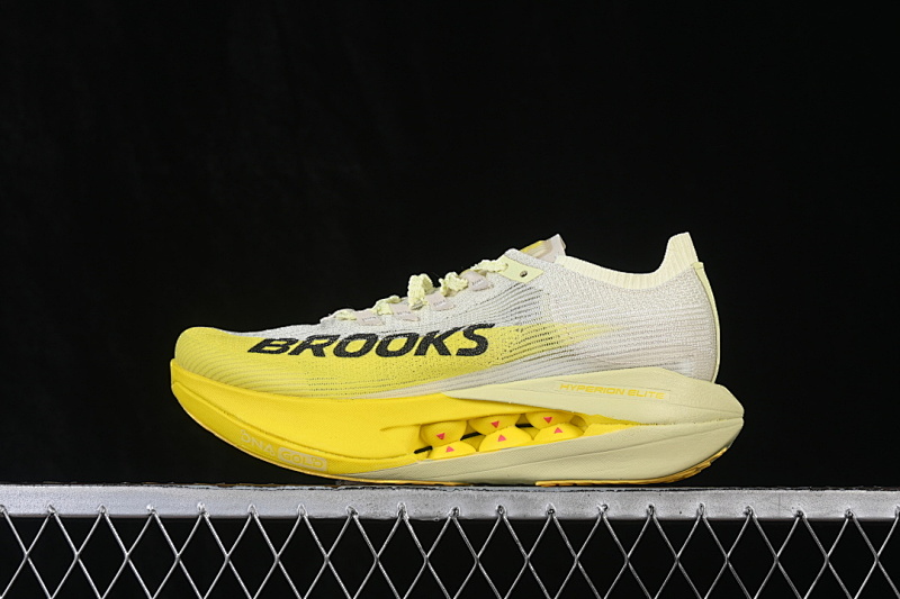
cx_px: 450
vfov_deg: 18.2
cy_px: 300
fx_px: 1874
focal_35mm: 75
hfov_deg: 27.0
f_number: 8
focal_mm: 50
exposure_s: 1/80
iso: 160
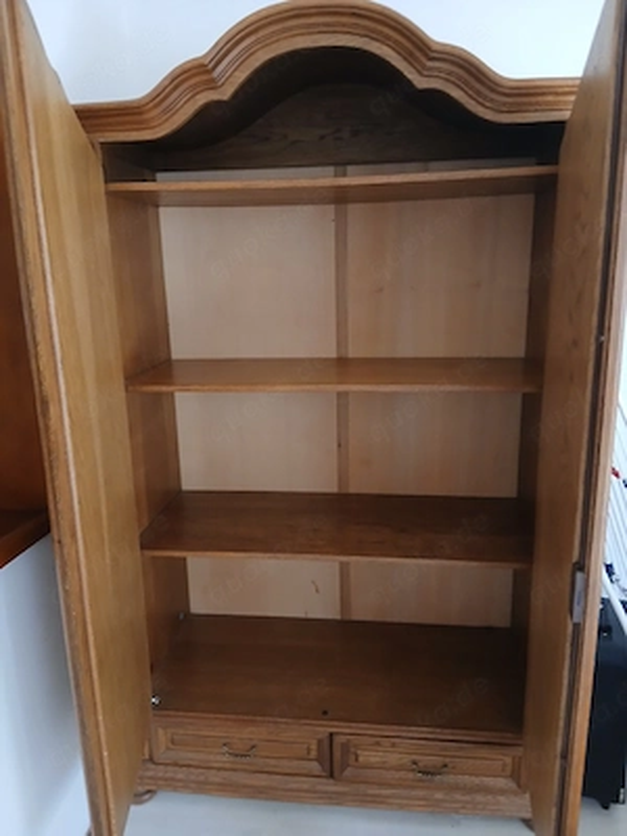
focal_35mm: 26
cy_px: 418
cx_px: 314
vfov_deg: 67.3
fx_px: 628
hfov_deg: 53.1
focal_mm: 3.98
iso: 320
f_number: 1.8
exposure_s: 1/33.3
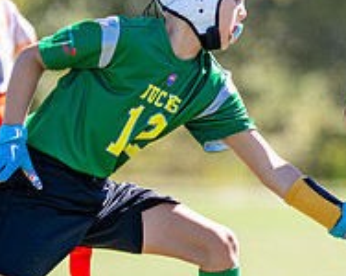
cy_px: 148
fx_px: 7570
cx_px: 438
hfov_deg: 2.6
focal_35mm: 740
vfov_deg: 2.1
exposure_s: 1/2000
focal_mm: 200
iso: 200
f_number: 2.8
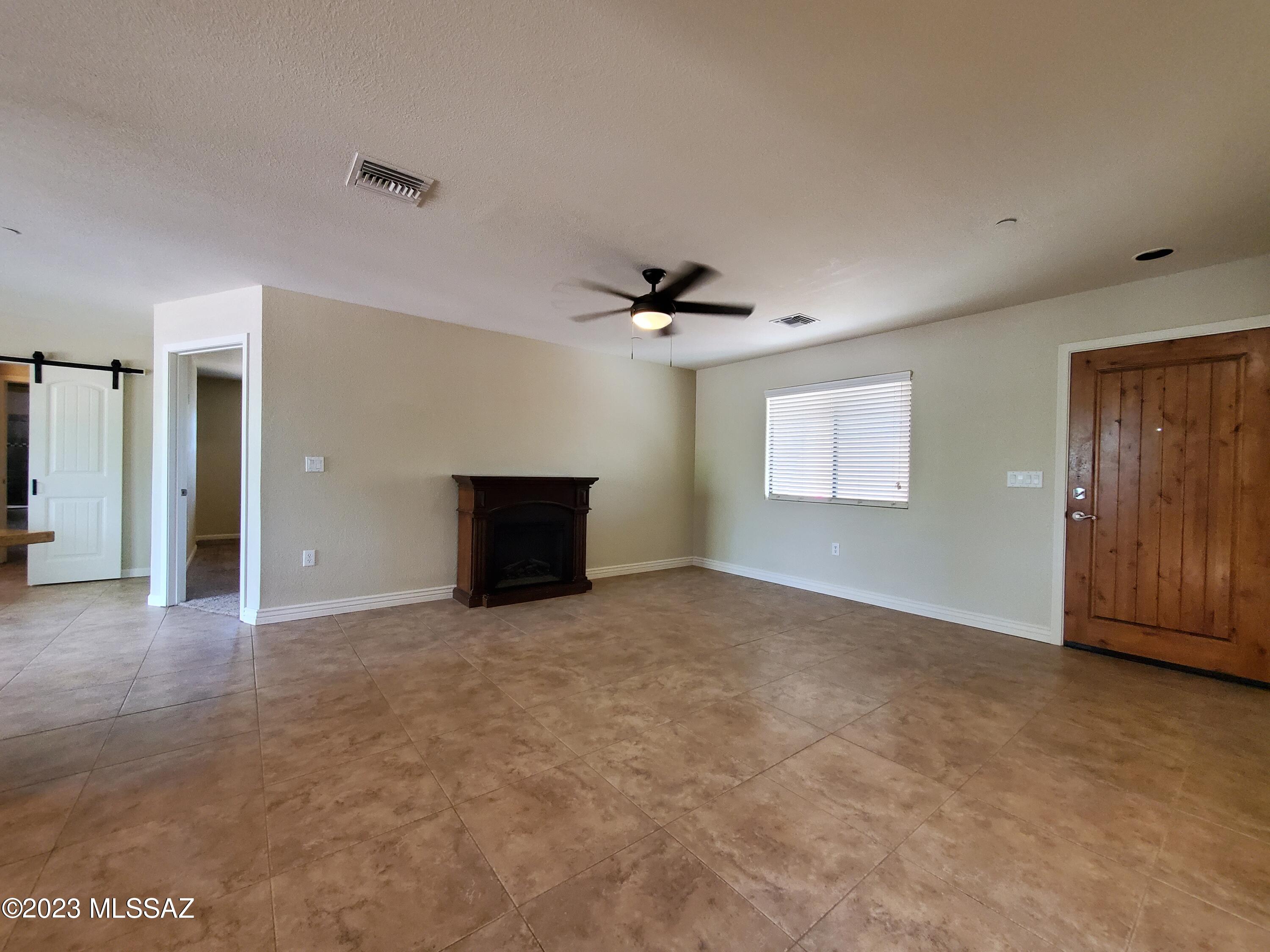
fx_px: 477
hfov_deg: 106.2
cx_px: 635
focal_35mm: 13
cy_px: 476
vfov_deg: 89.9
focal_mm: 1.8
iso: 500
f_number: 2.2
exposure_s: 1/60
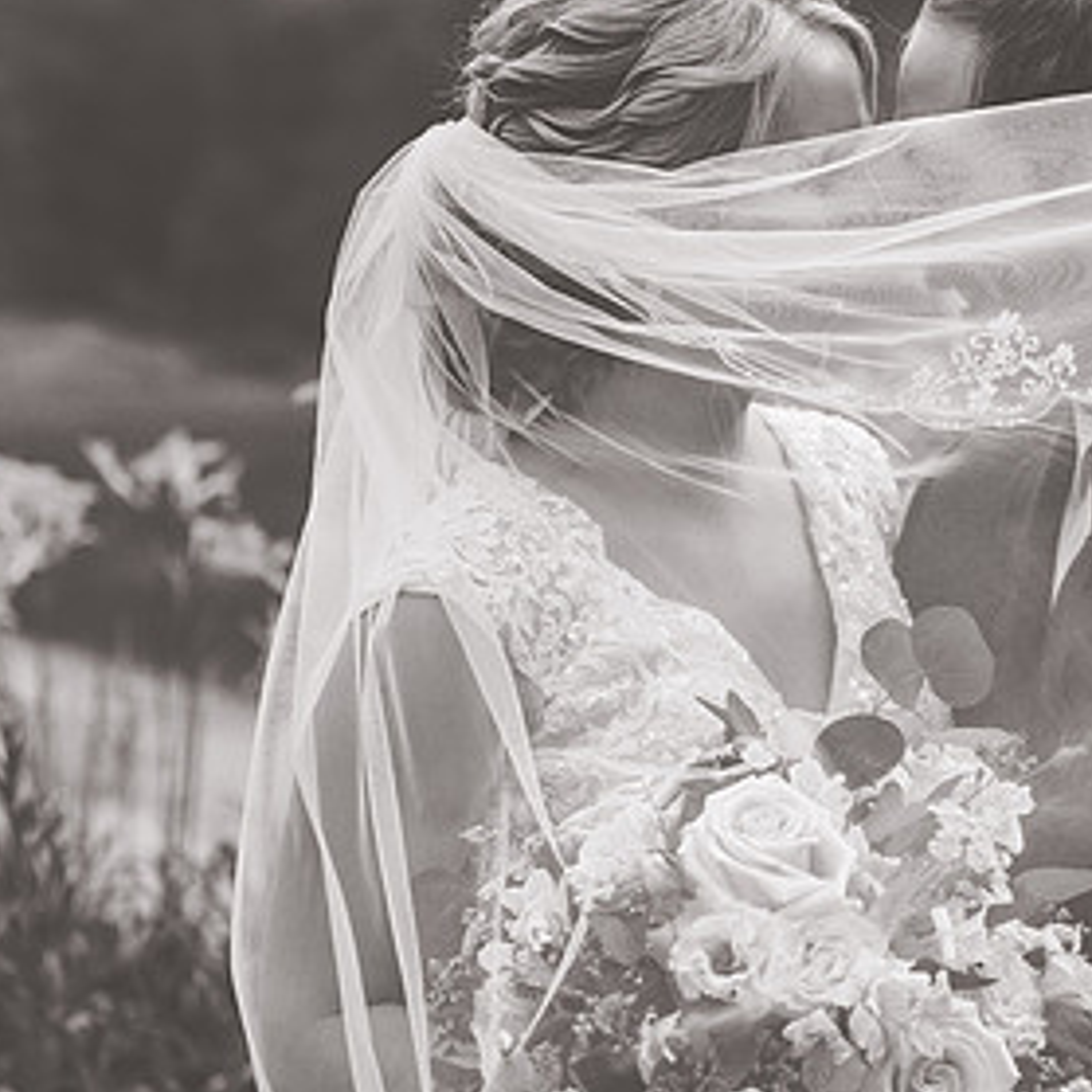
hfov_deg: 11.6
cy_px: 511
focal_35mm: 150
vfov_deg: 11.6
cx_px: 857
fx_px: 5354
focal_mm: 85
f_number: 3.5
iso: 500
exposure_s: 1/4000
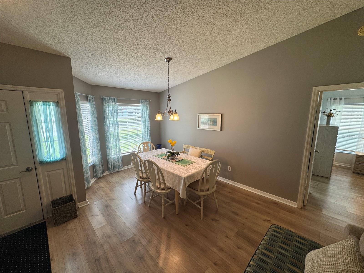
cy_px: 136
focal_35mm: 14
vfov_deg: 85.7
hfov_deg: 102.1
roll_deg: +0.9
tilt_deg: -9.0
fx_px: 147
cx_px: 182
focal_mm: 2.22
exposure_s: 1/120
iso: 100
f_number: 2.2
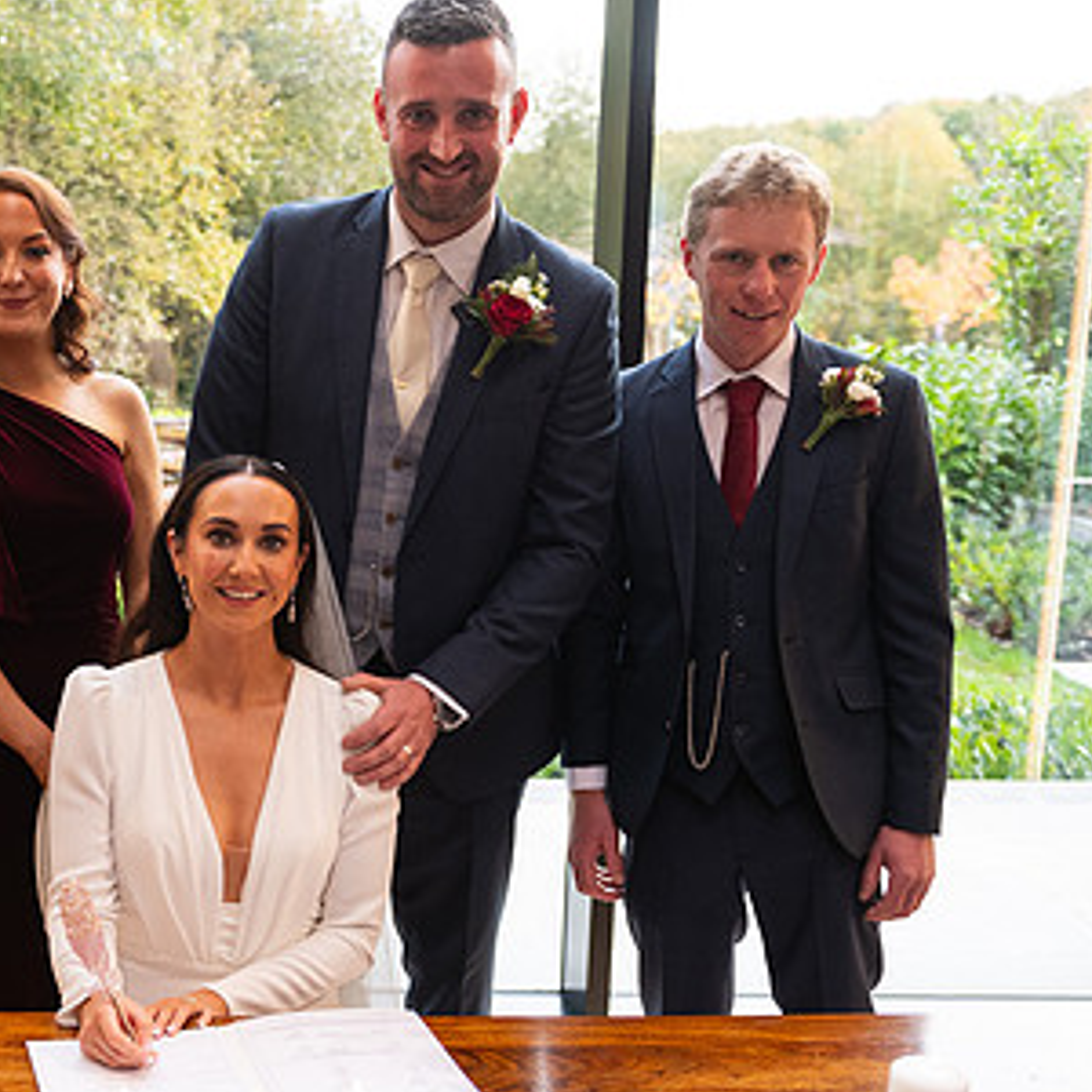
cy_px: 577
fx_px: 1820
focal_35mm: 51
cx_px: 146
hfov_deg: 32.0
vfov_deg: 33.4
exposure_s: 1/160
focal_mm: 31
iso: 640
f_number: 3.5
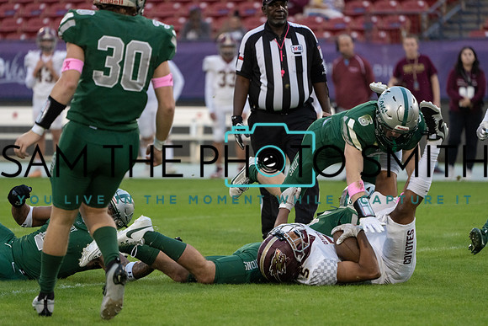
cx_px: 244
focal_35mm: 336
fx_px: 4556
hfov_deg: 6.1
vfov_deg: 4.1
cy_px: 163
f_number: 5.6
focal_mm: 336
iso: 4000
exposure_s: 1/1250
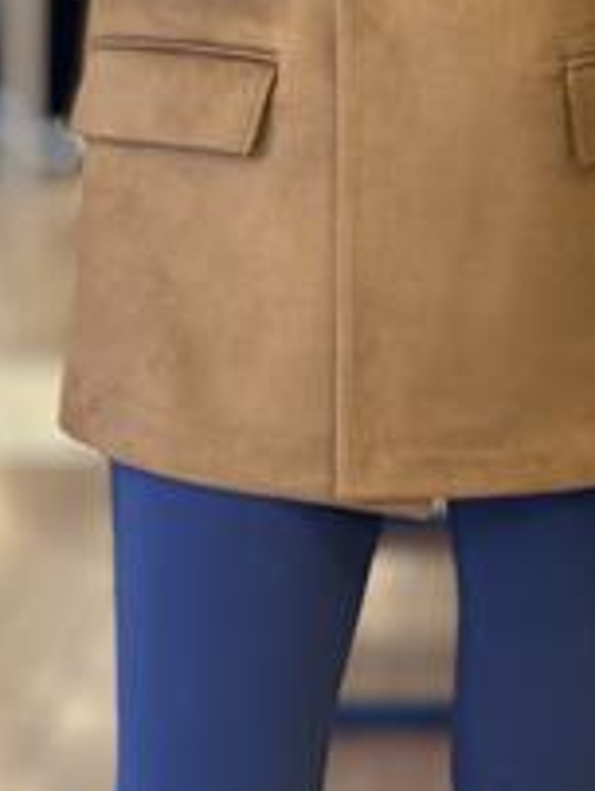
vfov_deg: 19.7
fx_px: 2241
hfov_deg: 15.1
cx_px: 407
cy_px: 88
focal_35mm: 98
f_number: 1.78
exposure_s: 1/60
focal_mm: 6.86
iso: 250
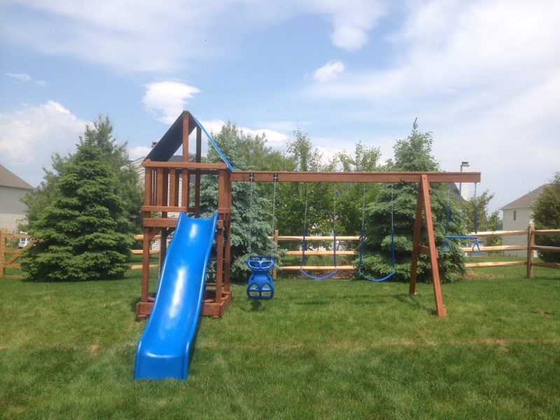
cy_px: 210
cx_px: 280
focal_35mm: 33
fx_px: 534
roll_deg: -2.8
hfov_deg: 55.4
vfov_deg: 42.9
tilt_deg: +0.8
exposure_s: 1/1355
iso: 50
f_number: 2.4
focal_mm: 4.12
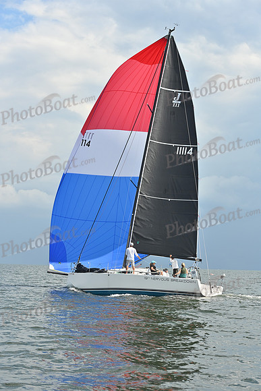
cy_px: 196
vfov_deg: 28.8
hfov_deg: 19.5
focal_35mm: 70
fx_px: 761
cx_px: 130
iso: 320
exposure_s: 1/1250
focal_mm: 70
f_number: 7.1
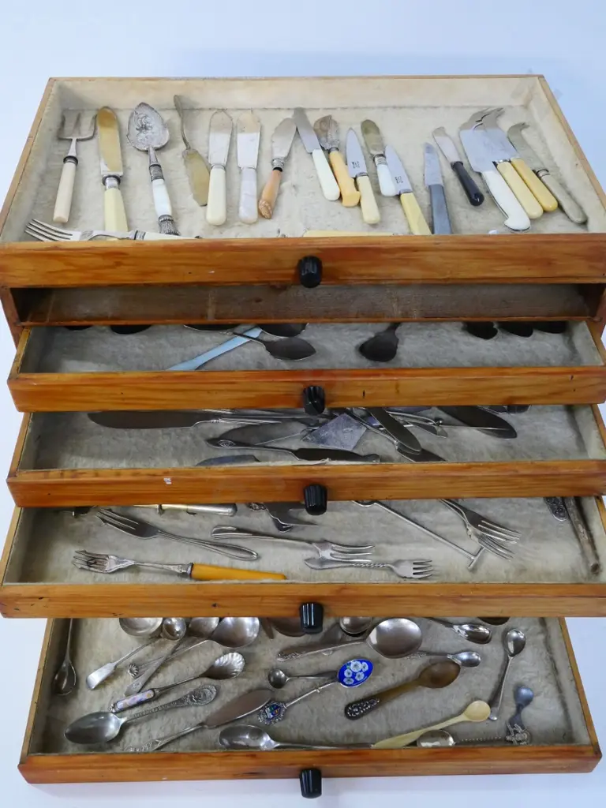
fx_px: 840
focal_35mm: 36
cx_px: 303
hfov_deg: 39.7
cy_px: 404
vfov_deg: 51.4
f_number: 5.6
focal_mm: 18
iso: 3200
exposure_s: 1/100
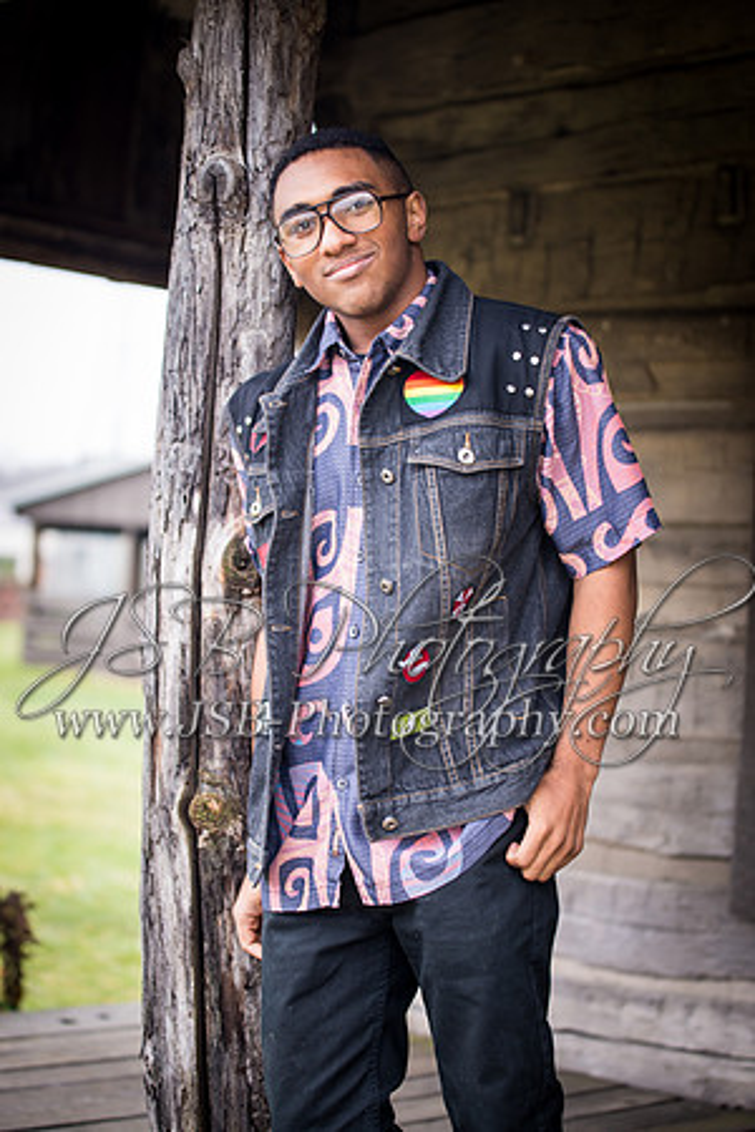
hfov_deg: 19.5
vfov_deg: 28.8
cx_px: 378
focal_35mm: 70
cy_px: 566
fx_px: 2202
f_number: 2.8
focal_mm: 70
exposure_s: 1/40
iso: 200
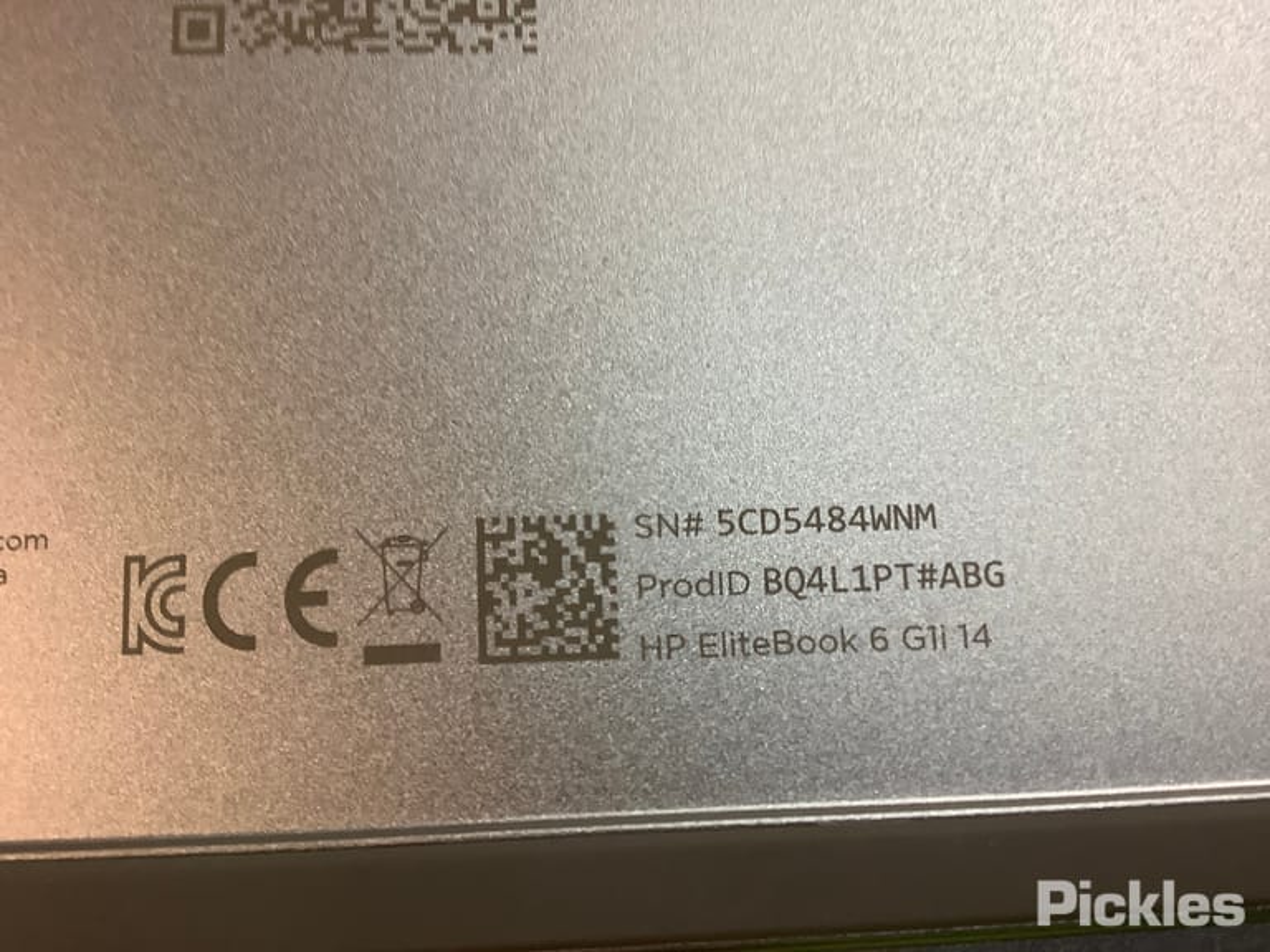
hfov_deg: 58.4
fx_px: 1137
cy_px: 476
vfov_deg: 45.4
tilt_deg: -80.5
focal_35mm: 31
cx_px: 635
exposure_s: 1/50
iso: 100
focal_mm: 3.3
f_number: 2.4
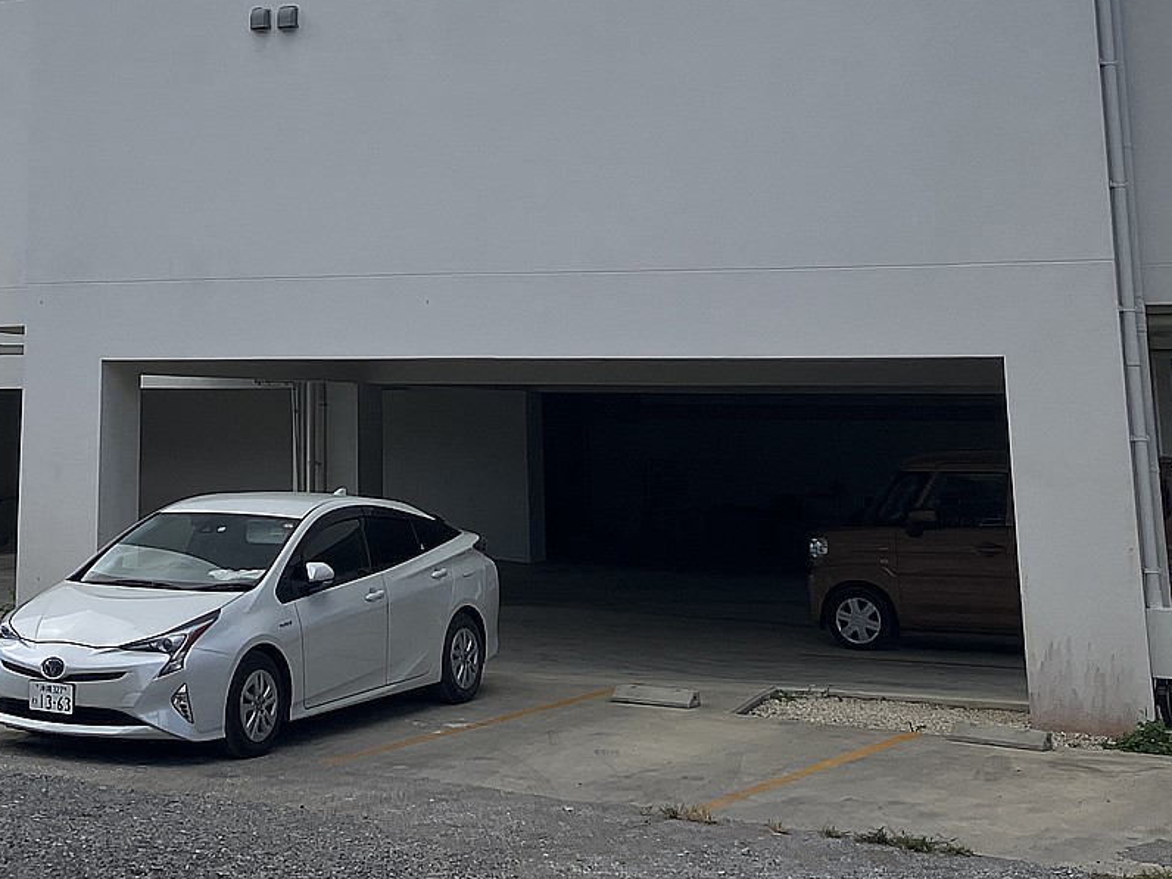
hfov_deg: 31.5
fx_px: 2031
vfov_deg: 23.4
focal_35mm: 60
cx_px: 271
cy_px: 1
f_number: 1.8
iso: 32
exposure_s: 1/2315
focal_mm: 3.99
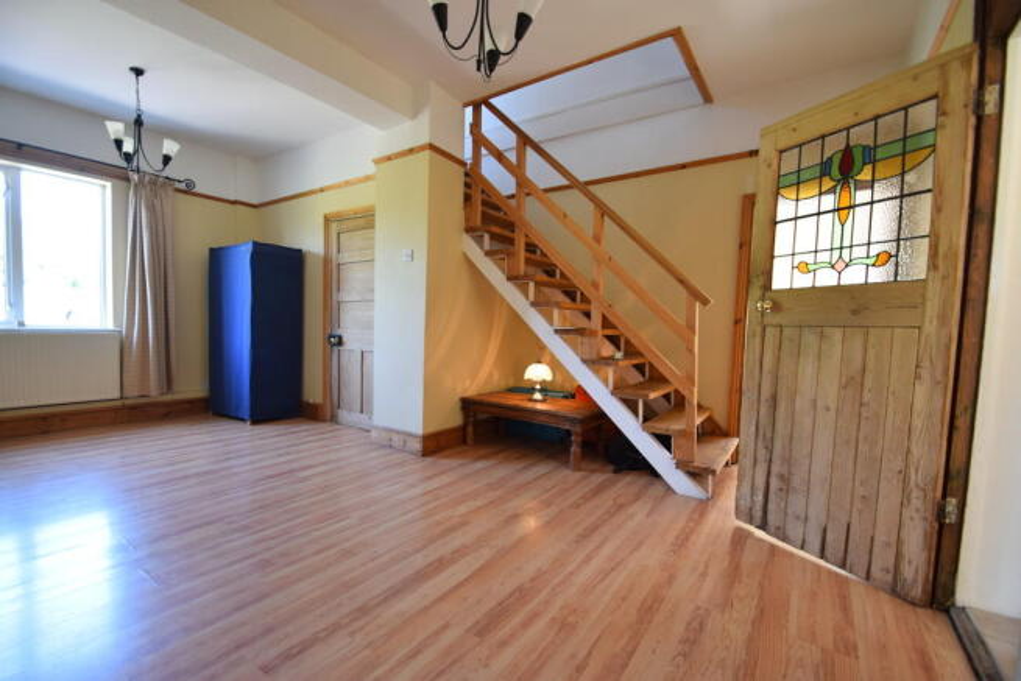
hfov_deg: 100.4
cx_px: 510
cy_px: 340
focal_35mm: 15
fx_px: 425
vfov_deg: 77.4
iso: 560
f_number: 4
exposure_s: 1/60
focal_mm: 10
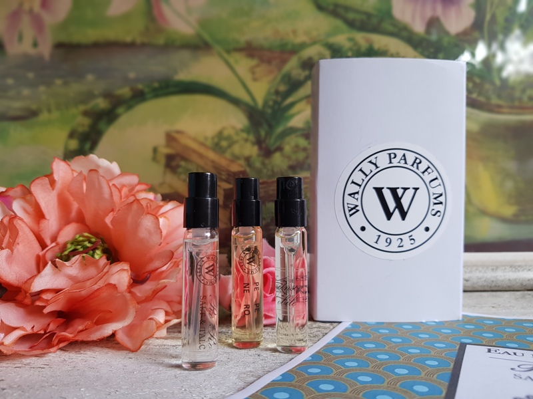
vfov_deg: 53.1
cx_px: 266
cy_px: 200
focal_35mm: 26
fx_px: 400
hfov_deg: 67.3
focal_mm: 4.2
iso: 64
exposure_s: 1/50
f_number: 1.7
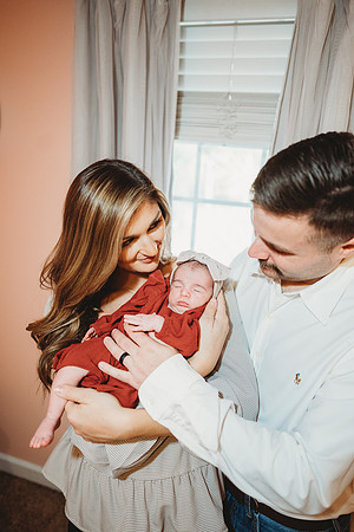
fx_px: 354
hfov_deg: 53.1
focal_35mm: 24
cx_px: 177
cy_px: 266
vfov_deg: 73.7
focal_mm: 24
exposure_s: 1/160
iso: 1600
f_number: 1.8
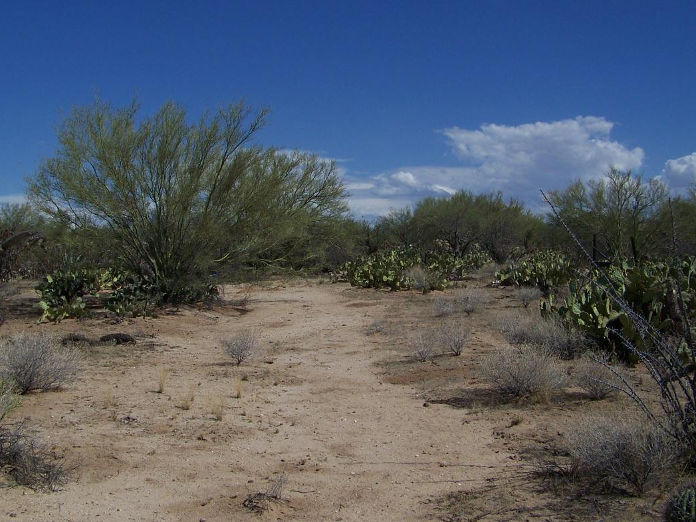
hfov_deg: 42.9
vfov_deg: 32.8
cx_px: 326
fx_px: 885
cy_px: 224
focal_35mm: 44
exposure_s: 1/1250
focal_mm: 5.85
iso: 64
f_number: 4
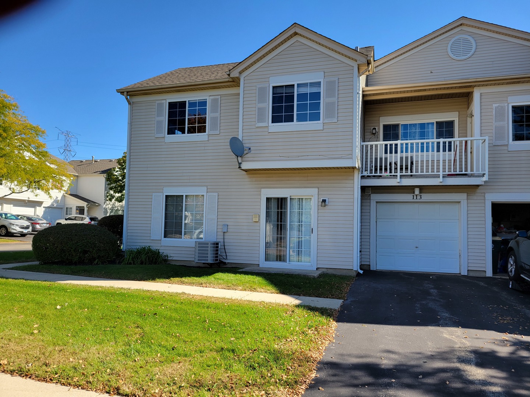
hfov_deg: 67.3
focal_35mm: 26
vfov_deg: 53.1
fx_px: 398
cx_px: 265
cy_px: 198
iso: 40
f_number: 1.8
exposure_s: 1/1008
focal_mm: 5.4
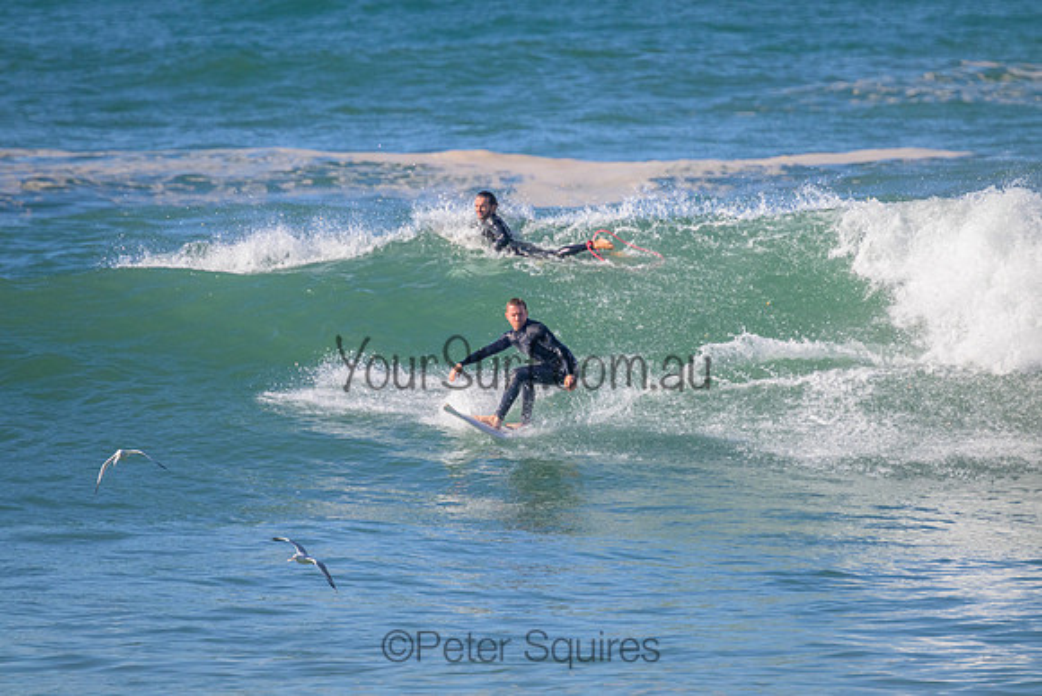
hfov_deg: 2.6
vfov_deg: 1.7
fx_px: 23160
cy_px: 348
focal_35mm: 800
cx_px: 521
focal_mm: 800
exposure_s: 1/2000
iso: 1600
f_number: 11
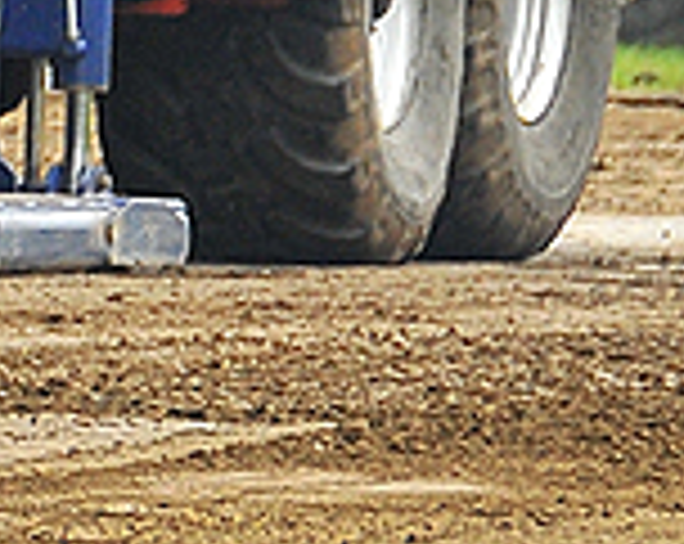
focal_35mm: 1900
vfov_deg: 0.8
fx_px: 38389
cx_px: -1048
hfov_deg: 1.0
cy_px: -418
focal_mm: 200
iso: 500
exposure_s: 1/500
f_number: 6.3
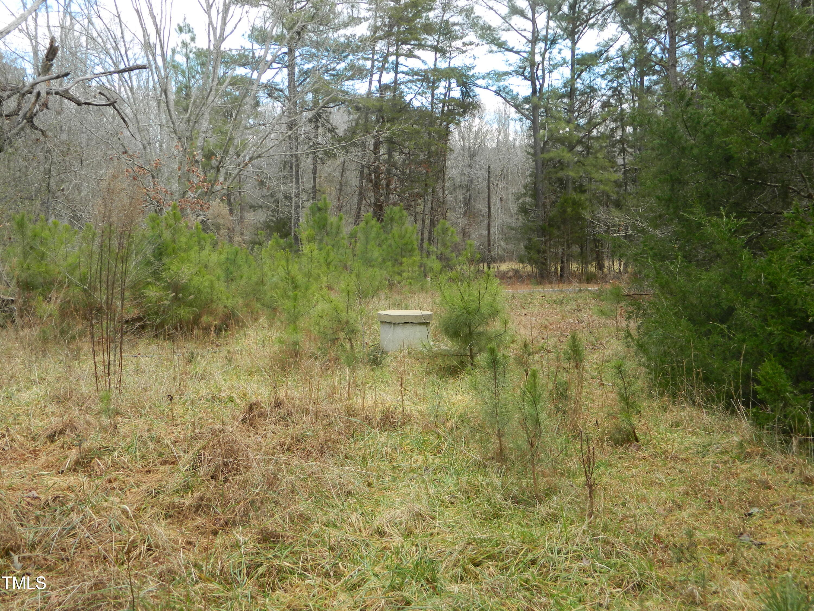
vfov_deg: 35.1
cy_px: 306
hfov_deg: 45.8
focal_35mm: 41
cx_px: 407
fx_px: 964
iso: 80
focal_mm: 7.3
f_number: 3.5
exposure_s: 1/100
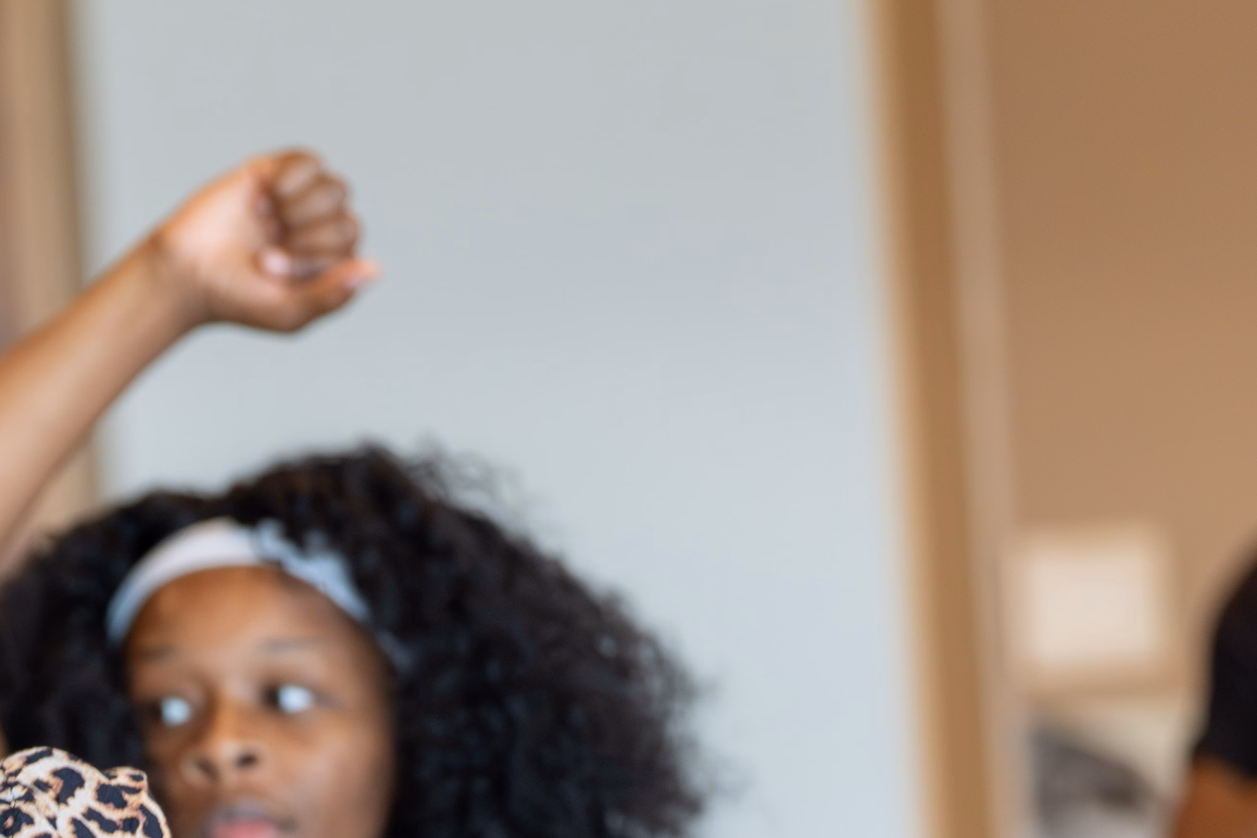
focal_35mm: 314
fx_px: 10964
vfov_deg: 4.4
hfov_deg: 6.5
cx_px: -269
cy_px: 1101
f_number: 2.8
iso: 1600
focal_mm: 95
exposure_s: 1/200
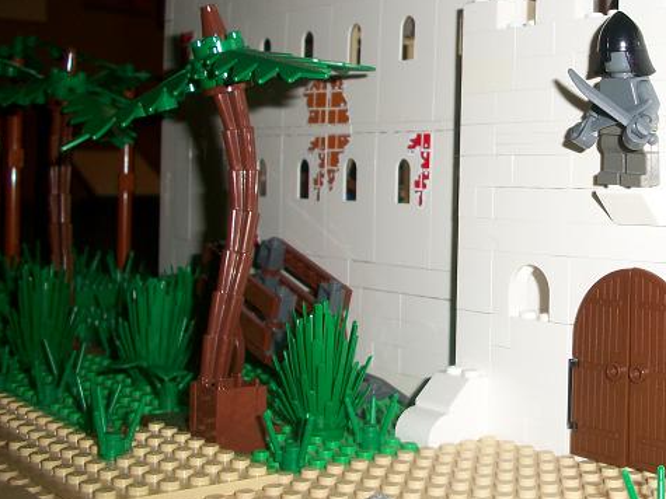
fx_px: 1039
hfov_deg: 34.7
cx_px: 508
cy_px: 175
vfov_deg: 26.9
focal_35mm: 54
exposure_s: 1/30
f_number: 3.1
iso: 80
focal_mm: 6.3
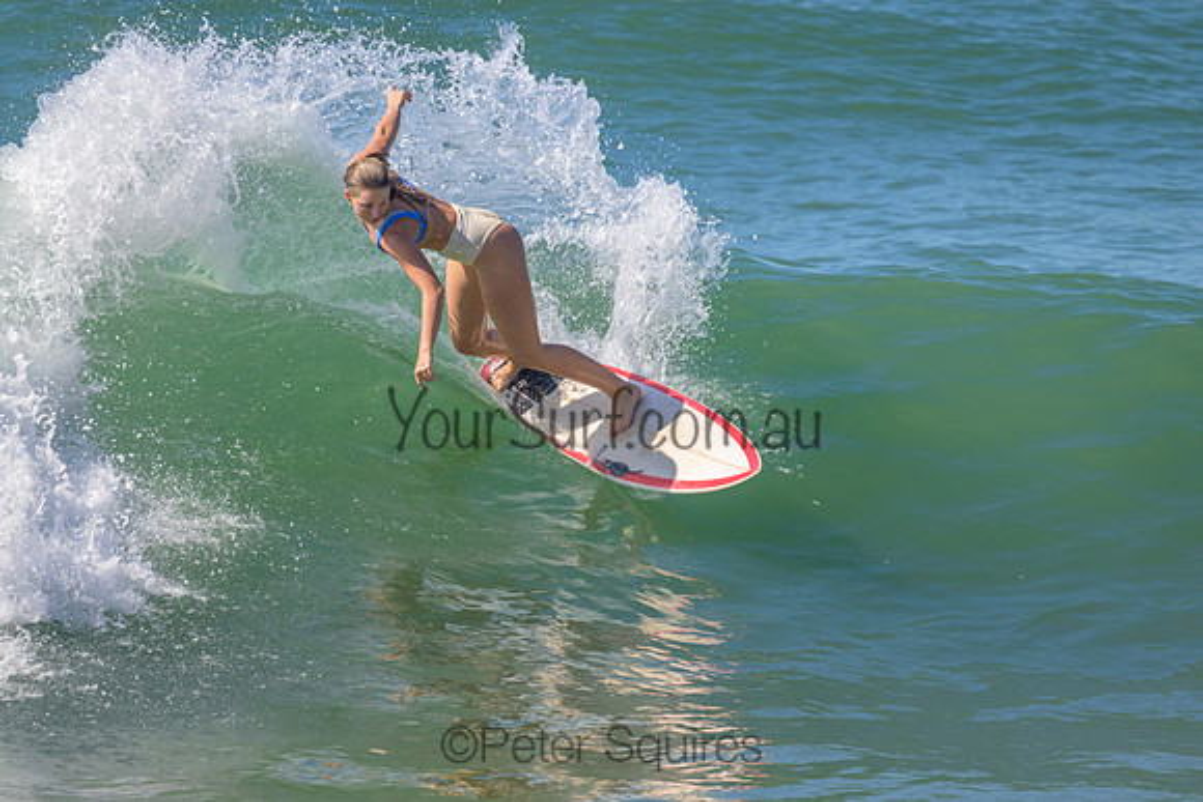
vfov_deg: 1.9
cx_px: 637
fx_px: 24052
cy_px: 378
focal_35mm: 720
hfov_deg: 2.9
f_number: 11
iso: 800
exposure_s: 1/2000
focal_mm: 680
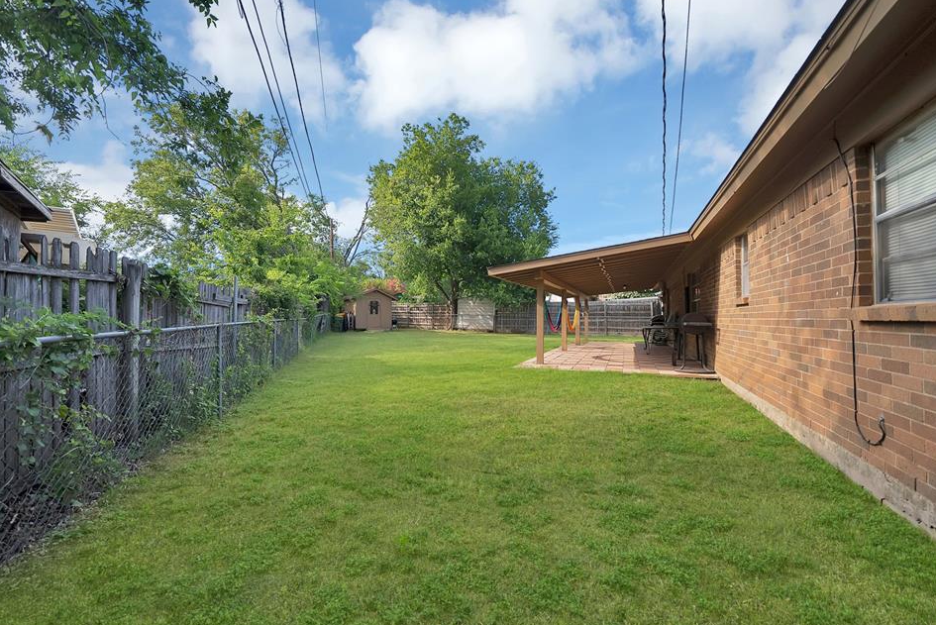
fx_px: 338
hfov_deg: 108.3
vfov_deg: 85.5
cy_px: 304
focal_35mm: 13
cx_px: 457
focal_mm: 12
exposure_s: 1/1250
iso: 640
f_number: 4
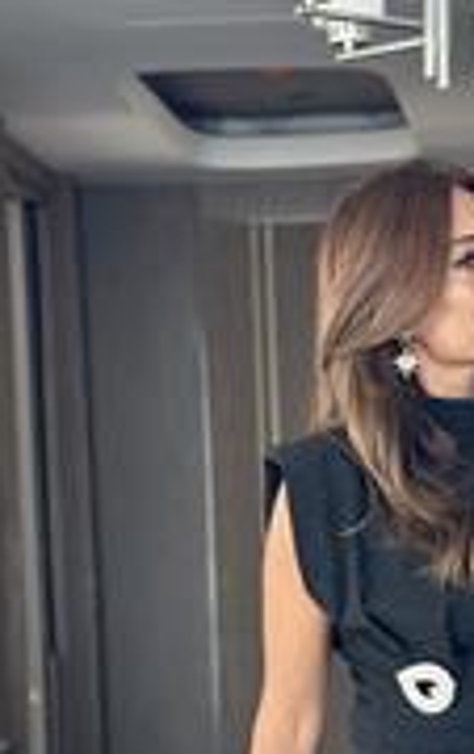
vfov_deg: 14.1
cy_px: 922
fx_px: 2946
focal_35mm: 143
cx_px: 419
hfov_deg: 9.2
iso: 125
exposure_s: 1/60
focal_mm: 6.86
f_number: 1.78
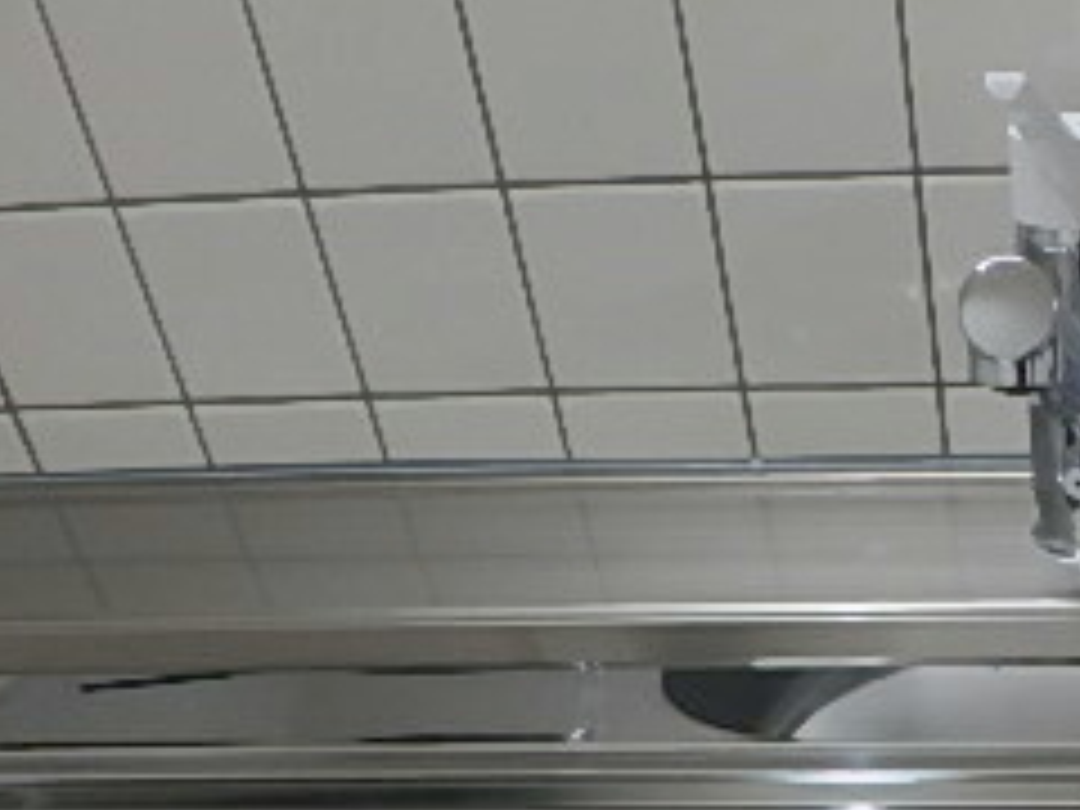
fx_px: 1747
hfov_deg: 31.5
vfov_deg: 23.0
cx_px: 1102
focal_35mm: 56
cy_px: 1076
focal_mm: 3.7
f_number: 3.5
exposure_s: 1/40
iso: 200
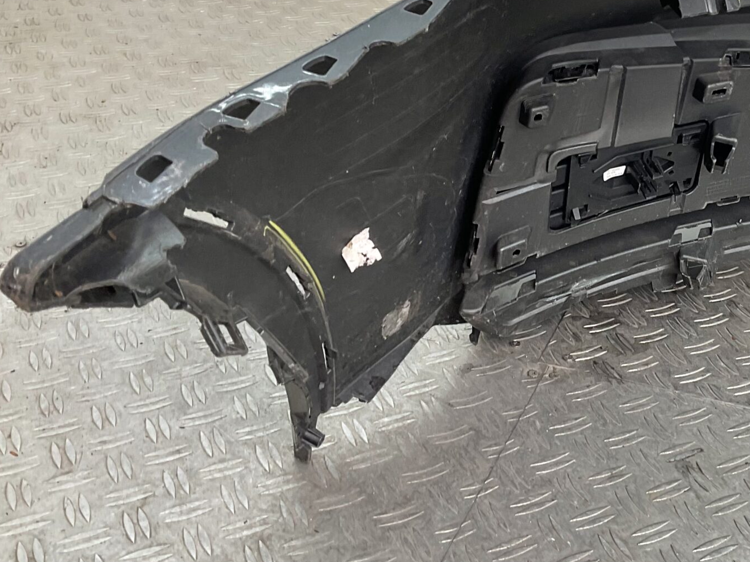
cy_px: 214
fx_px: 1191
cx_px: 651
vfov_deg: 26.5
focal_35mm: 55
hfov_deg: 33.4
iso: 25
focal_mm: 3
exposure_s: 1/120
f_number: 1.8
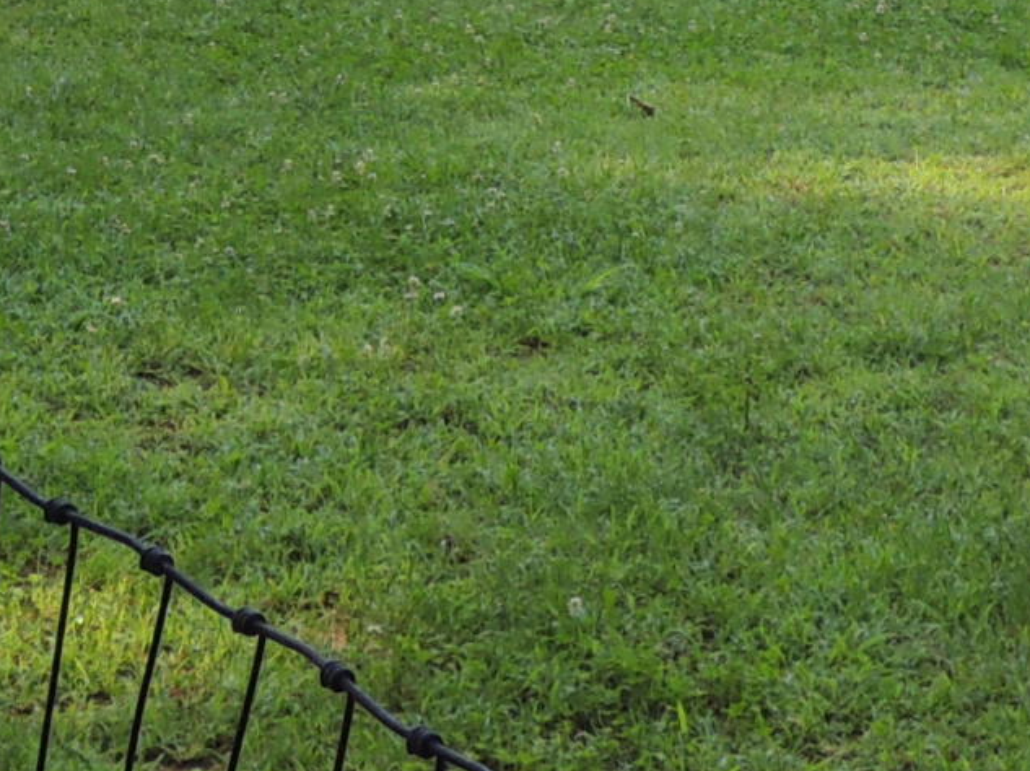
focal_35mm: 147
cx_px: 83
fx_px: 4372
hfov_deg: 13.3
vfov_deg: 9.6
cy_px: -623
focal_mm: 5.5
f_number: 3
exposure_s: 1/100
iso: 100
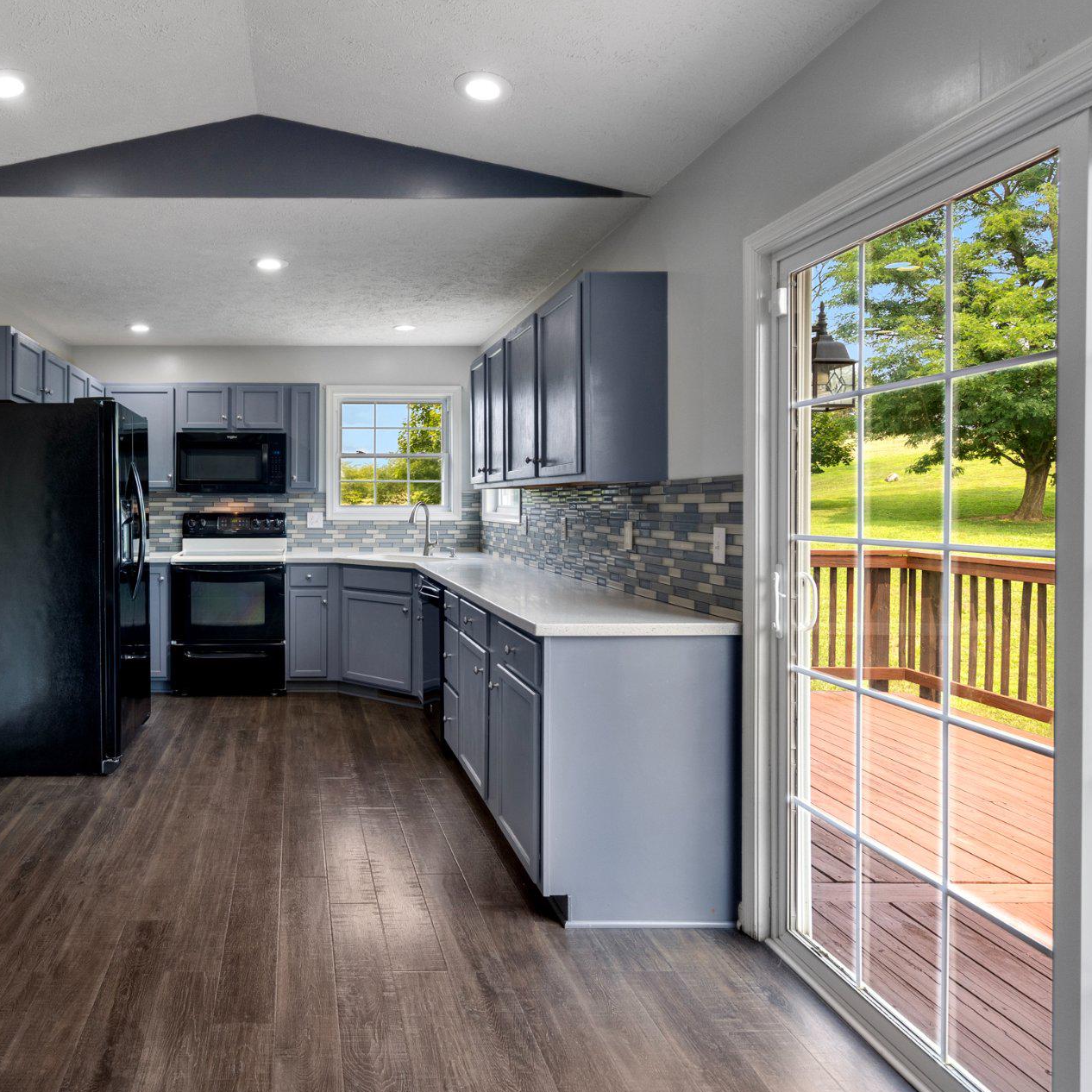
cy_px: 526
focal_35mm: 22
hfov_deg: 66.2
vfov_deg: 69.6
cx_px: 300
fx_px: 785
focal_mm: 16
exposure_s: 1/4
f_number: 8
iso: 640
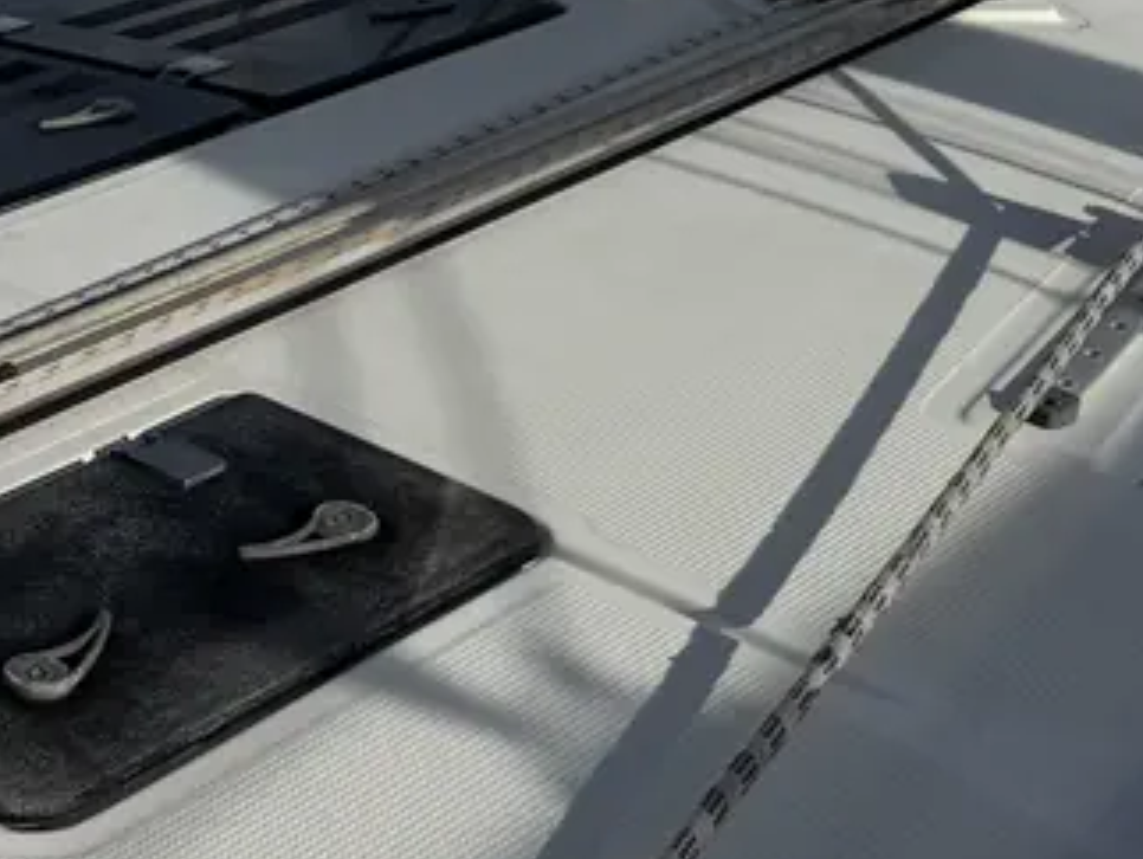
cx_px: -181
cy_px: 538
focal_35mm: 76
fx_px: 2511
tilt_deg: -23.4
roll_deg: +1.9
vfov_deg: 19.4
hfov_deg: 23.7
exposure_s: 1/10309
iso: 80
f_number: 1.78
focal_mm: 6.76
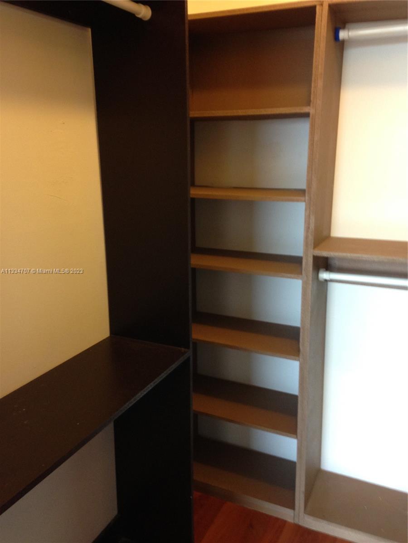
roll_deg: -0.9
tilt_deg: -13.2
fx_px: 519
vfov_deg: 55.4
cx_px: 204
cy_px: 272
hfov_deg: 42.9
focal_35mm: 33
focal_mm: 4.12
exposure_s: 1/20
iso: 125
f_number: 2.4
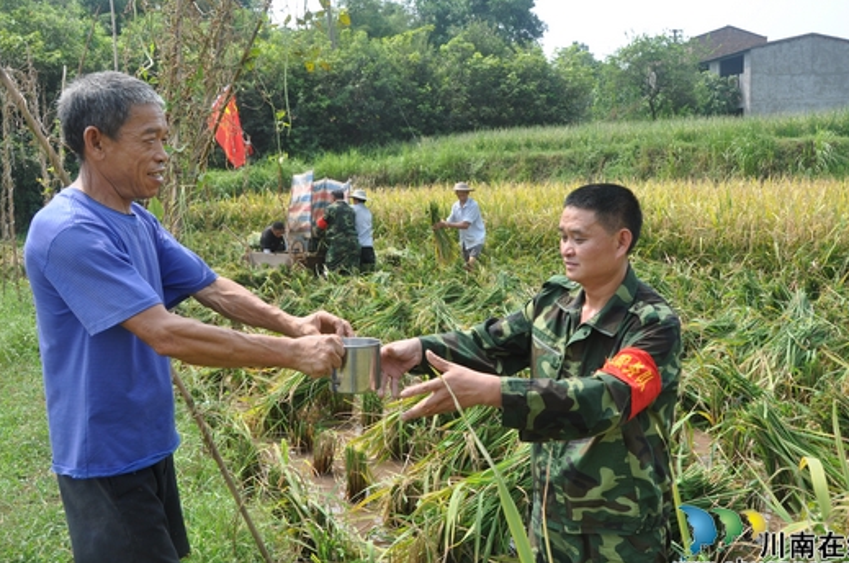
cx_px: 447
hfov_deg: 54.5
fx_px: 824
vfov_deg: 37.7
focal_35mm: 35
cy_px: 284
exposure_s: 1/250
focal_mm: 22
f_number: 8
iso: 200
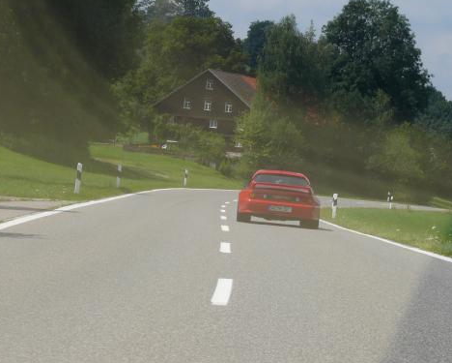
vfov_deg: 9.7
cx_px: 254
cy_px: 153
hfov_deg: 12.1
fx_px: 2128
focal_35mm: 159
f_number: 6.3
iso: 100
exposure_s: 1/500
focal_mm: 23.1
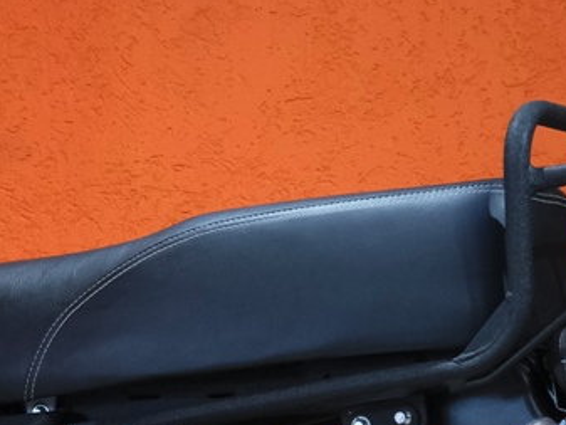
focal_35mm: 233
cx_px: -191
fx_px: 3811
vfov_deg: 6.4
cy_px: 379
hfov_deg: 8.4
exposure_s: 1/100
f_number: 4.5
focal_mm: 34.2
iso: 1600
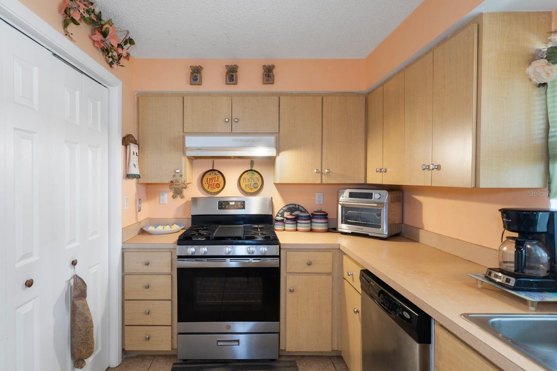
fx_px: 278
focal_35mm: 18
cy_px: 193
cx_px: 266
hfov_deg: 90.0
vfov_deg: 67.3
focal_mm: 17
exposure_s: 3.2
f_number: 9
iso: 320
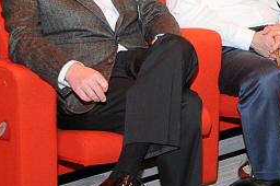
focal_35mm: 111
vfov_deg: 12.0
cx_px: 415
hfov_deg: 16.8
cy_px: -56
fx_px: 862
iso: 400
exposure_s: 1/13
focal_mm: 18
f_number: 2.8
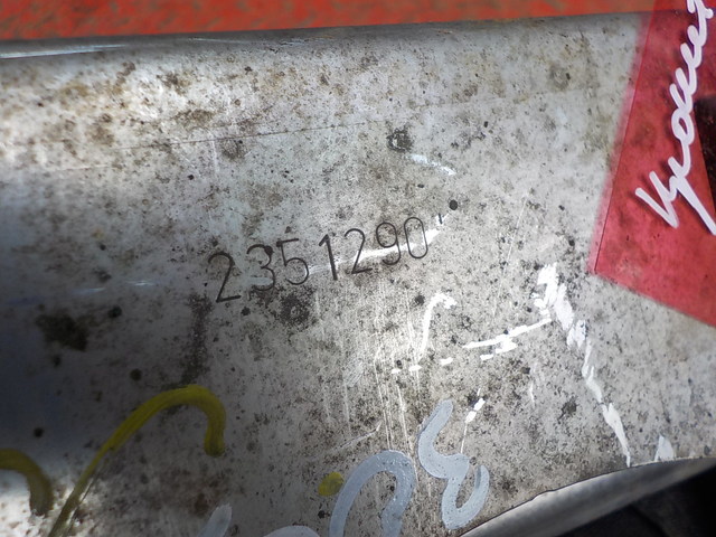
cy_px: 268
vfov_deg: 46.8
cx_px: 358
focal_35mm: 30
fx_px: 621
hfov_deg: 60.0
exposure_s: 1/80
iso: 125
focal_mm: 4.1
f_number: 3.3
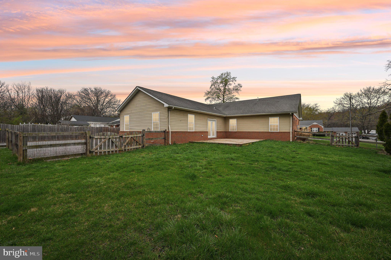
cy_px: 130
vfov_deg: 81.1
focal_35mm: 14
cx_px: 196
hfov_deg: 104.3
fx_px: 152
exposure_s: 1/40
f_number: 8
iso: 100
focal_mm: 14
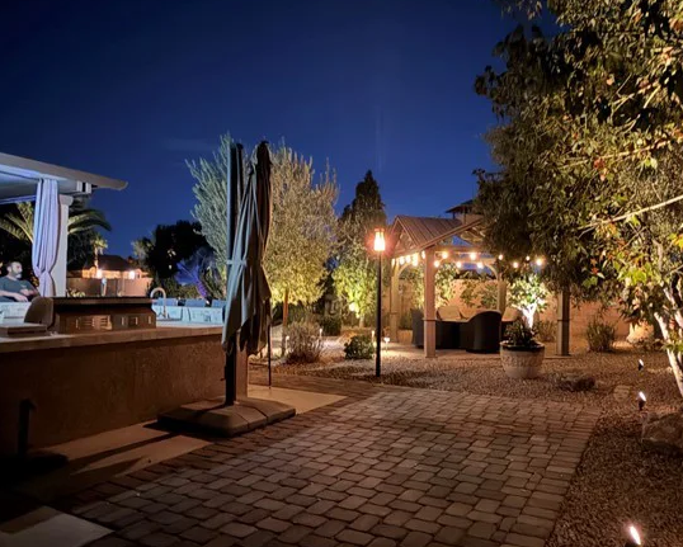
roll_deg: -0.3
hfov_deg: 65.5
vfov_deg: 55.0
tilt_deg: +2.4
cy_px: 275
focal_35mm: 26
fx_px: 526
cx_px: 405
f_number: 2.2
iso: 1600
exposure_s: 1/6
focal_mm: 2.22
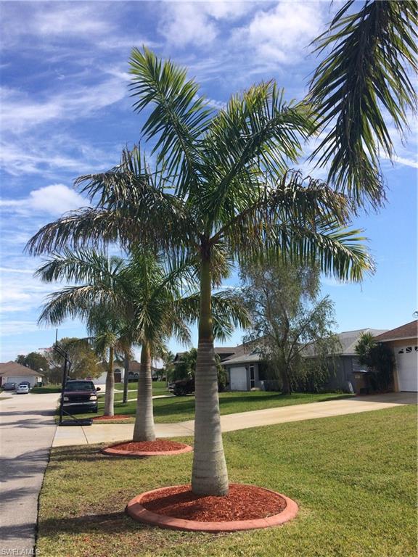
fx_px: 467
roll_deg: +2.5
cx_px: 209
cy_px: 278
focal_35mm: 29
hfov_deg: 48.2
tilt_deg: +11.4
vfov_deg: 61.7
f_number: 2.2
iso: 32
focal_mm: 4.15
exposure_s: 1/2283
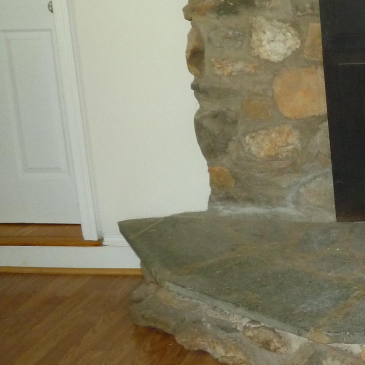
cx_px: 488
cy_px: 102
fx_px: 942
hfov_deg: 19.9
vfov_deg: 21.8
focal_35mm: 79
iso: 320
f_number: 3.6
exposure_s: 1/30
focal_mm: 5.8
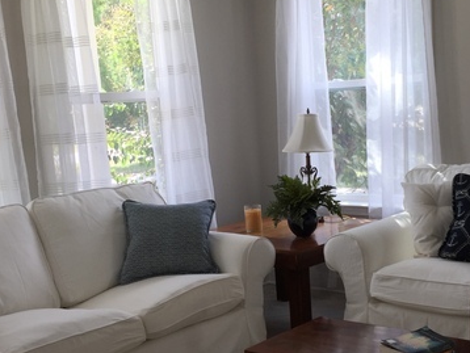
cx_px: 289
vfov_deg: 27.0
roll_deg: +4.2
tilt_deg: -9.0
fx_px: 734
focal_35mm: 54
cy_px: 224
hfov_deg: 35.4
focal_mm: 4.15
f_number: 2.2
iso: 32
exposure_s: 1/120
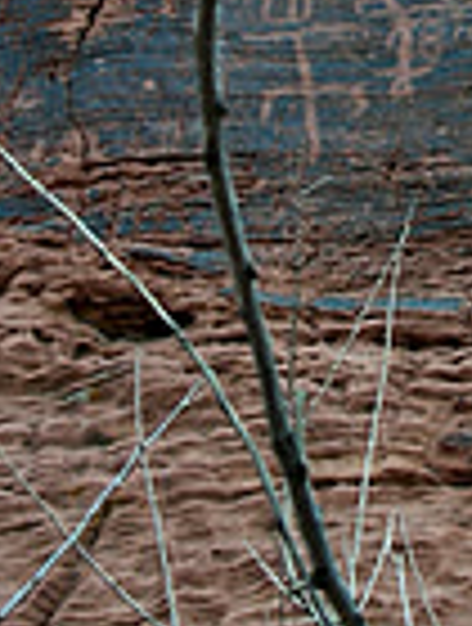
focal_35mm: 113
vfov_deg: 16.6
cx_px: 571
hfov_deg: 12.8
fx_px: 2045
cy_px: -140
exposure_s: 1/56.6
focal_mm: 5.8
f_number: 3
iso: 50
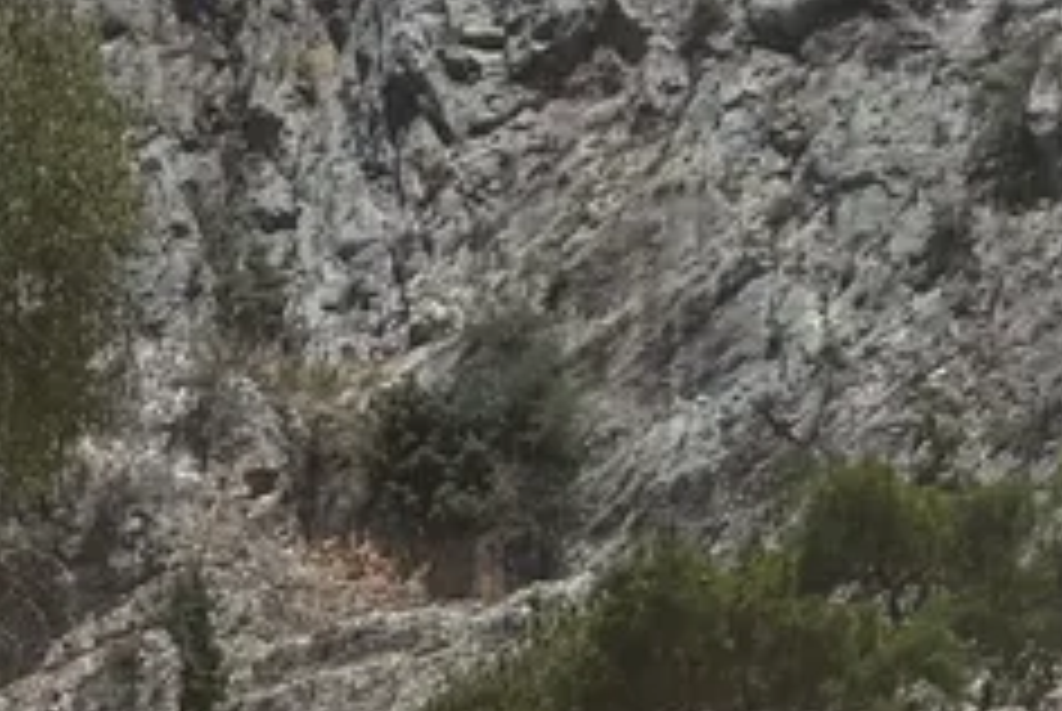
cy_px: 2466
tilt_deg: +6.9
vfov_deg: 6.5
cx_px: -1354
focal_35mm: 183
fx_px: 5405
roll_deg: +1.4
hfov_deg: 10.0
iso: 50
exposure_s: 1/4950
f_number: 1.6
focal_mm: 5.96
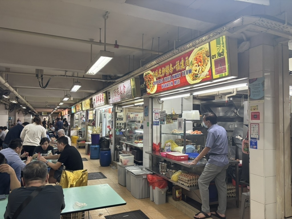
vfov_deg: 53.1
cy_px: 110
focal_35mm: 26
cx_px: 146
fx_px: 219
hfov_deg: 67.3
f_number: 1.6
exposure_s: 1/50
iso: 80
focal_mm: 5.96
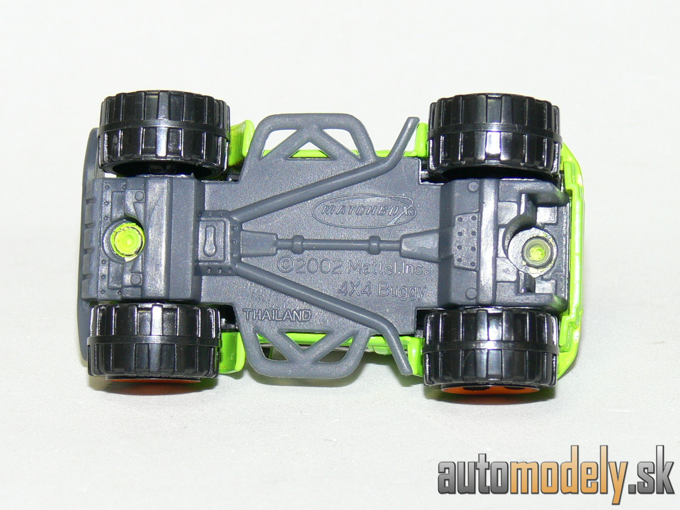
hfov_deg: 16.8
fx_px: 2298
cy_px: 255
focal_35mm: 117
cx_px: 340
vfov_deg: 12.7
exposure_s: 1/30
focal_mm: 15.6
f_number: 4
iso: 100
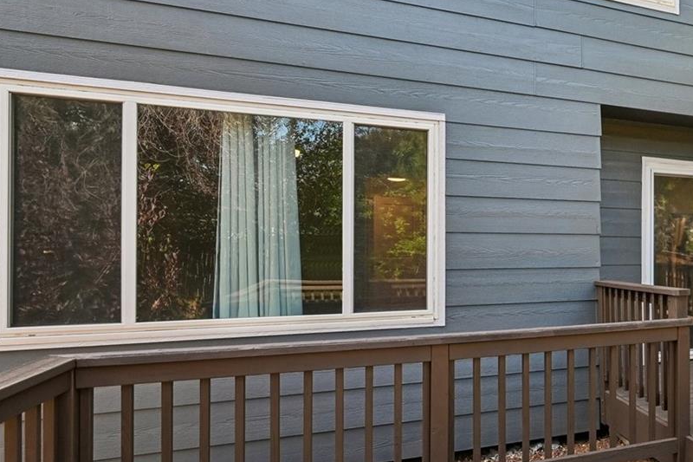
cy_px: 238
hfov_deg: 56.8
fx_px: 539
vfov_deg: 46.4
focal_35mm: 28
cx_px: 619
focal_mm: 14
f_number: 10
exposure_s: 1/60
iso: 400
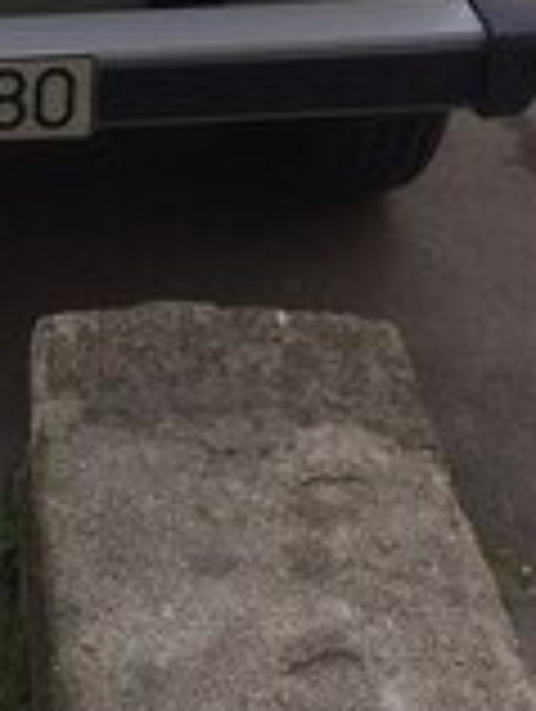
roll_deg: +1.6
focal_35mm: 91
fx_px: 1874
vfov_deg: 19.5
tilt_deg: -22.5
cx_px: -194
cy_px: -266
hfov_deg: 15.4
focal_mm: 4.15
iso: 32
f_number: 2.2
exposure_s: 1/471
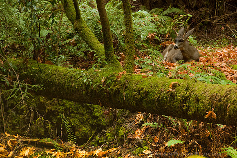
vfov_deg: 6.8
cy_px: 79
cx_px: 118
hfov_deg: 10.2
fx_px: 1331
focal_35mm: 202
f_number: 8
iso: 200
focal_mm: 135
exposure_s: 1/3
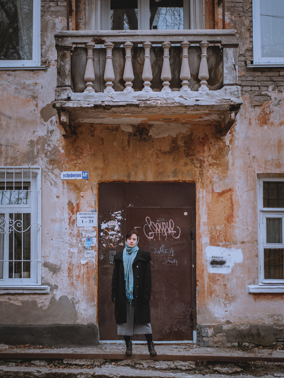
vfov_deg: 23.8
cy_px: 196
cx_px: 142
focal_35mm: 82
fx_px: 897
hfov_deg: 18.0
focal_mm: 50
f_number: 3.5
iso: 200
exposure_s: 1/125
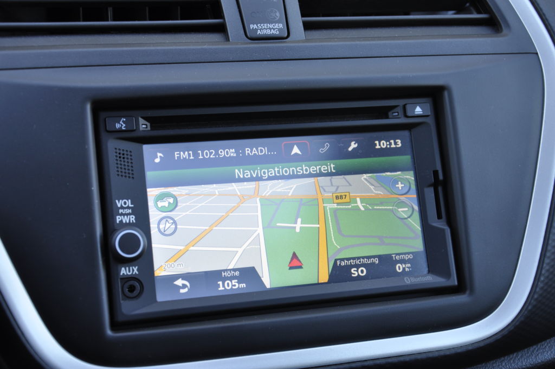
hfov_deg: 29.9
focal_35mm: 68
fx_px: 1039
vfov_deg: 20.1
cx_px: 278
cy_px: 184
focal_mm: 45
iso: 320
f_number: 5.6
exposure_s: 1/30
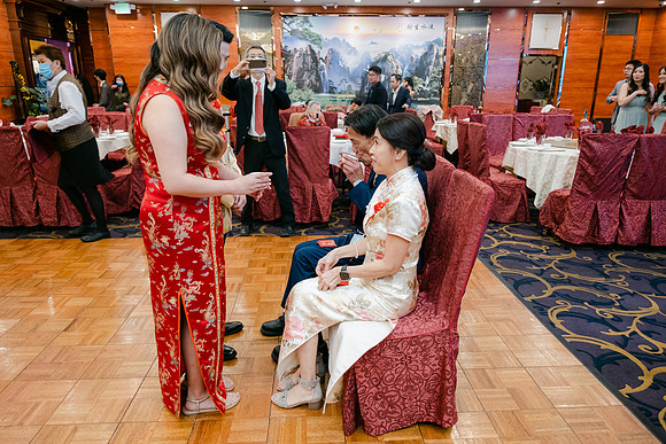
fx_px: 460
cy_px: 222
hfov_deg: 71.8
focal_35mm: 25
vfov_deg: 51.6
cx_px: 333
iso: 1000
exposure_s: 1/125
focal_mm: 16
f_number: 2.8
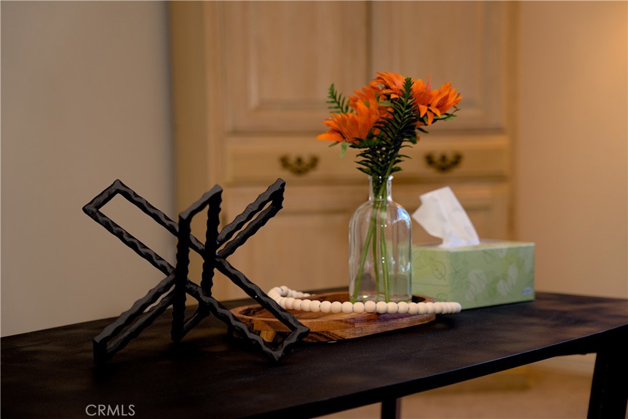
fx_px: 1257
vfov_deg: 19.0
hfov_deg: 28.1
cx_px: 314
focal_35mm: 72
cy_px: 210
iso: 400
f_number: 4
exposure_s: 1/80
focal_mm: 72
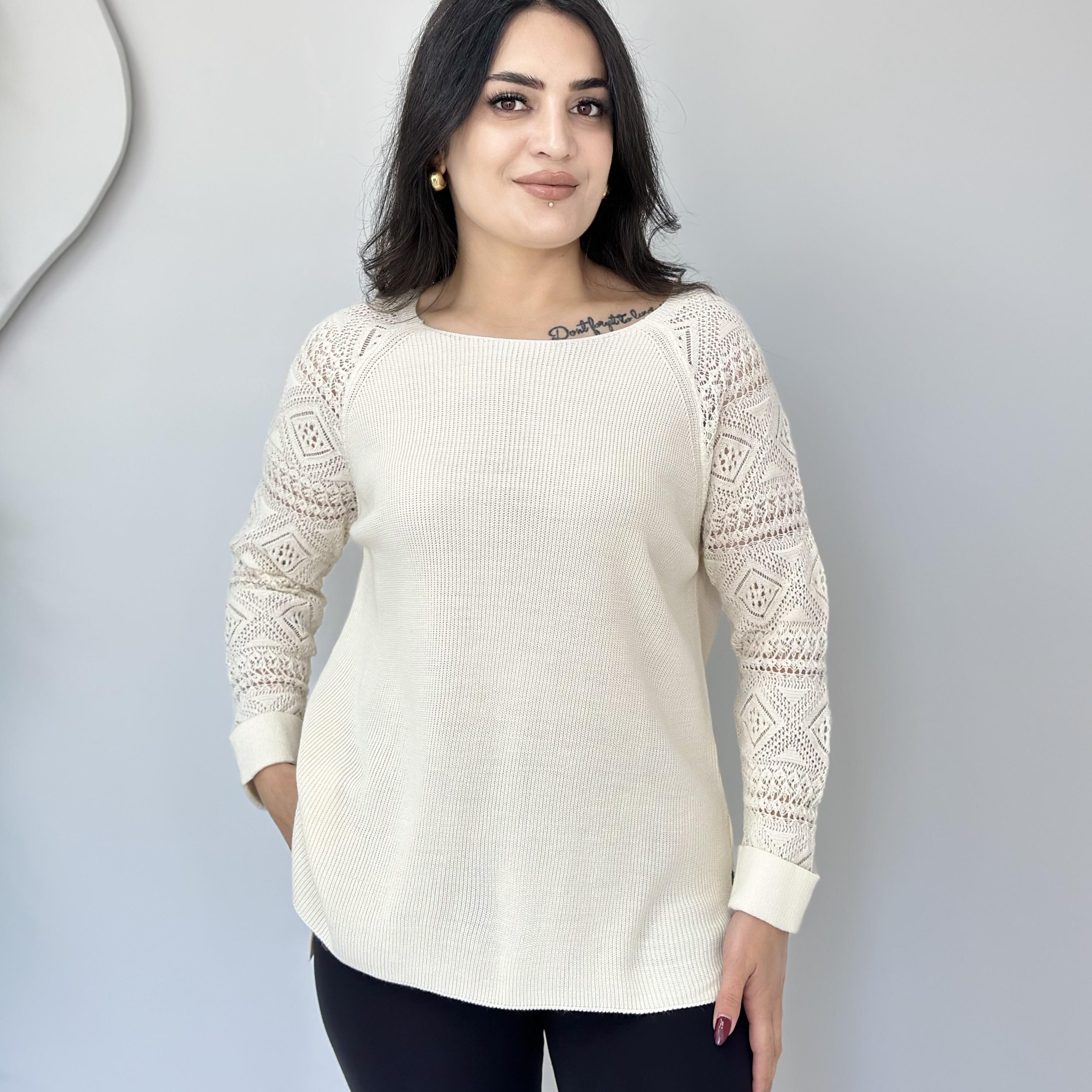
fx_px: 2034
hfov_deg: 30.0
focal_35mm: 57
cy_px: 510
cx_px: 548
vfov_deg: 30.0
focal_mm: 6.86
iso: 100
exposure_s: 1/100
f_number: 1.78
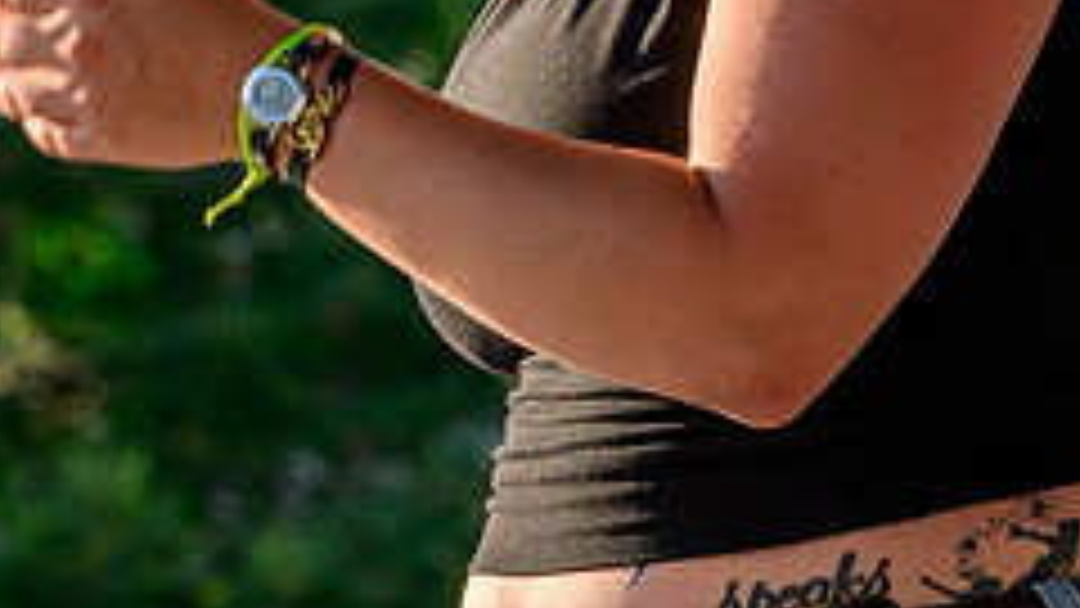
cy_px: -29
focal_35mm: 725
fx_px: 20762
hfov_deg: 3.0
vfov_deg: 1.7
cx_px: 629
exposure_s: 1/250
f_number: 7.1
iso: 125
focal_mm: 120
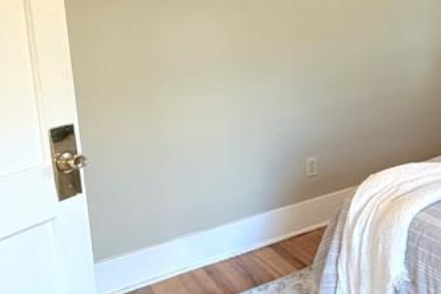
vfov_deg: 29.3
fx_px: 551
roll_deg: +0.1
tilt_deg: -8.0
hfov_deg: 34.1
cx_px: 542
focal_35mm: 45
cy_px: 64
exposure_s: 1/60
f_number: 2.2
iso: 400
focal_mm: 2.22
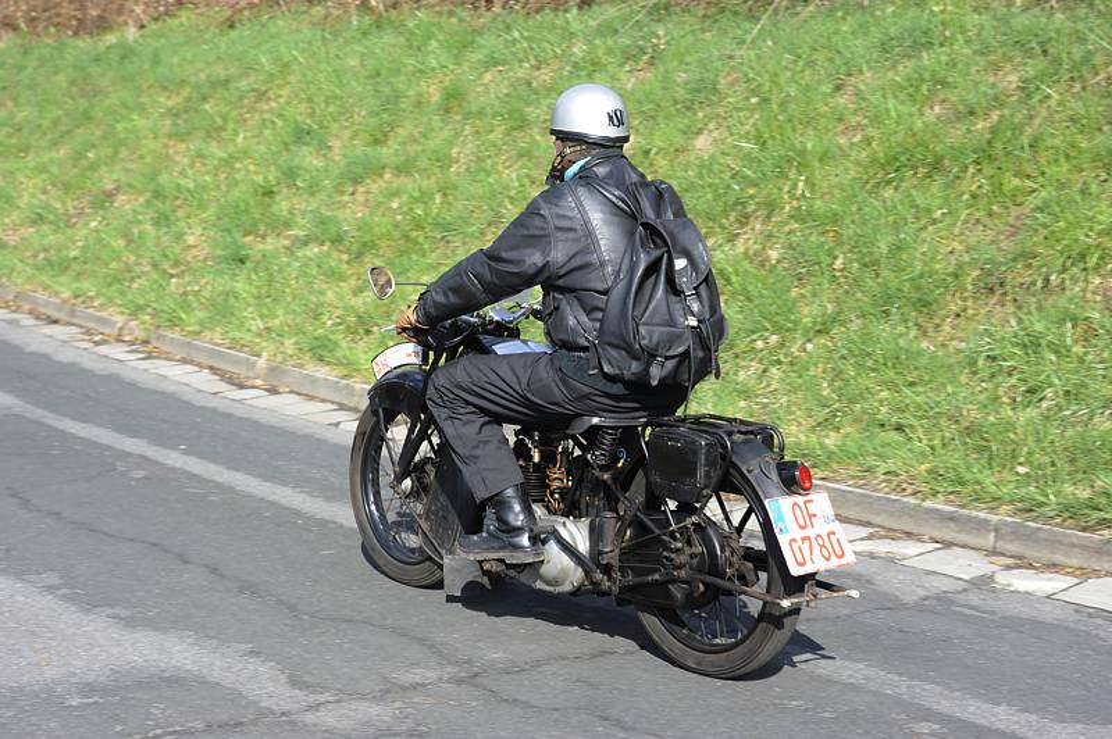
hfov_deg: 28.9
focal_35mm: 70
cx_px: 556
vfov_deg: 19.4
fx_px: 2160
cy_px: 370
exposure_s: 1/320
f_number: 7.1
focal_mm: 70
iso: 320
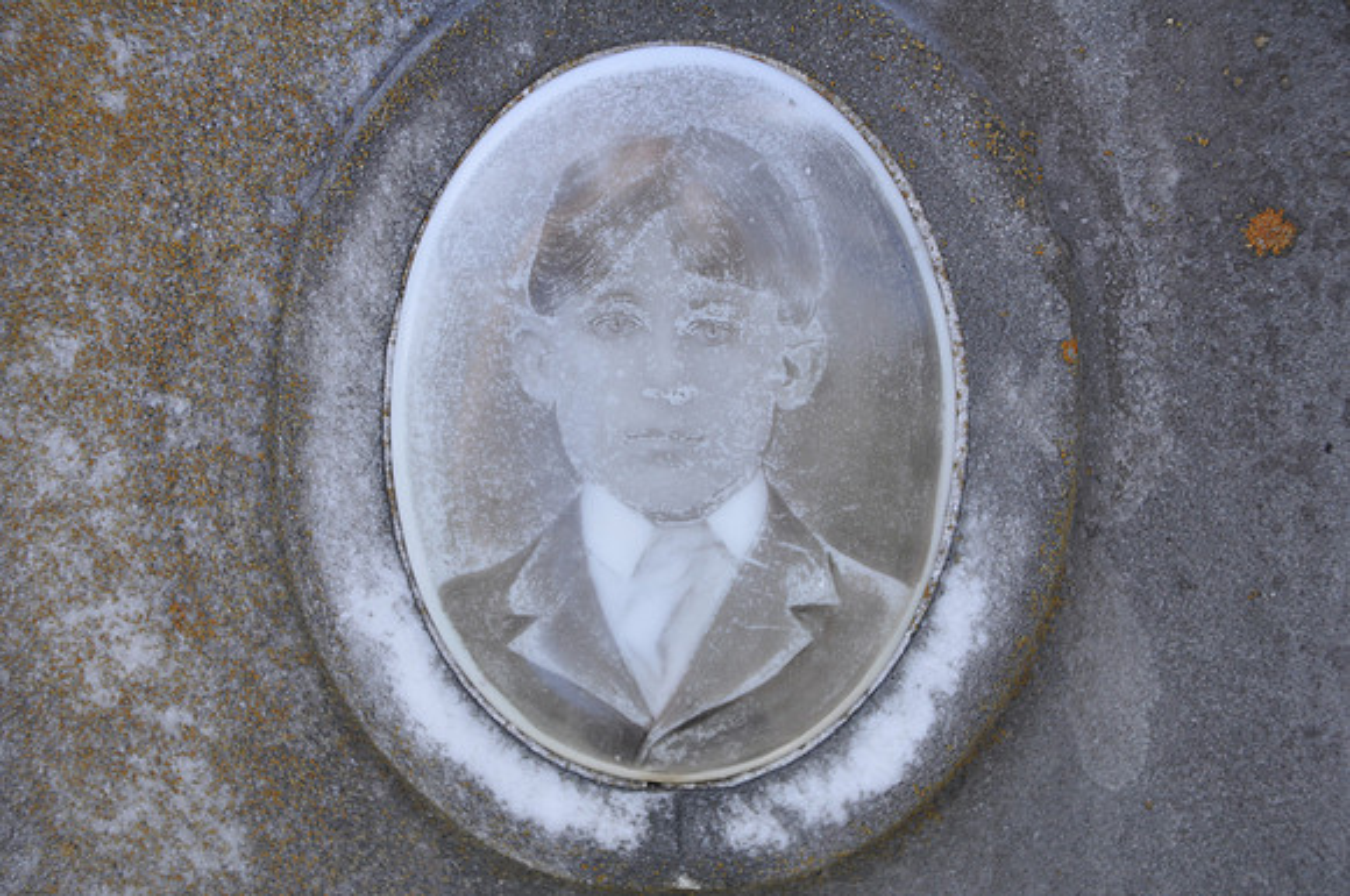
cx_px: 675
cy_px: 448
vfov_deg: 14.7
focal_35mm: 93
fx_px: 3483
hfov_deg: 21.9
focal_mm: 62
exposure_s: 1/125
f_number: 5.6
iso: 200
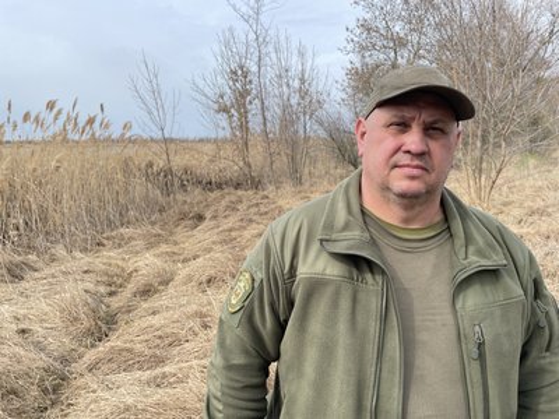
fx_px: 420
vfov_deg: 53.1
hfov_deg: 67.3
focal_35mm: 26
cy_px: 210
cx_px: 280
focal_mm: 4.2
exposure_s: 1/1618
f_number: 1.6
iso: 32
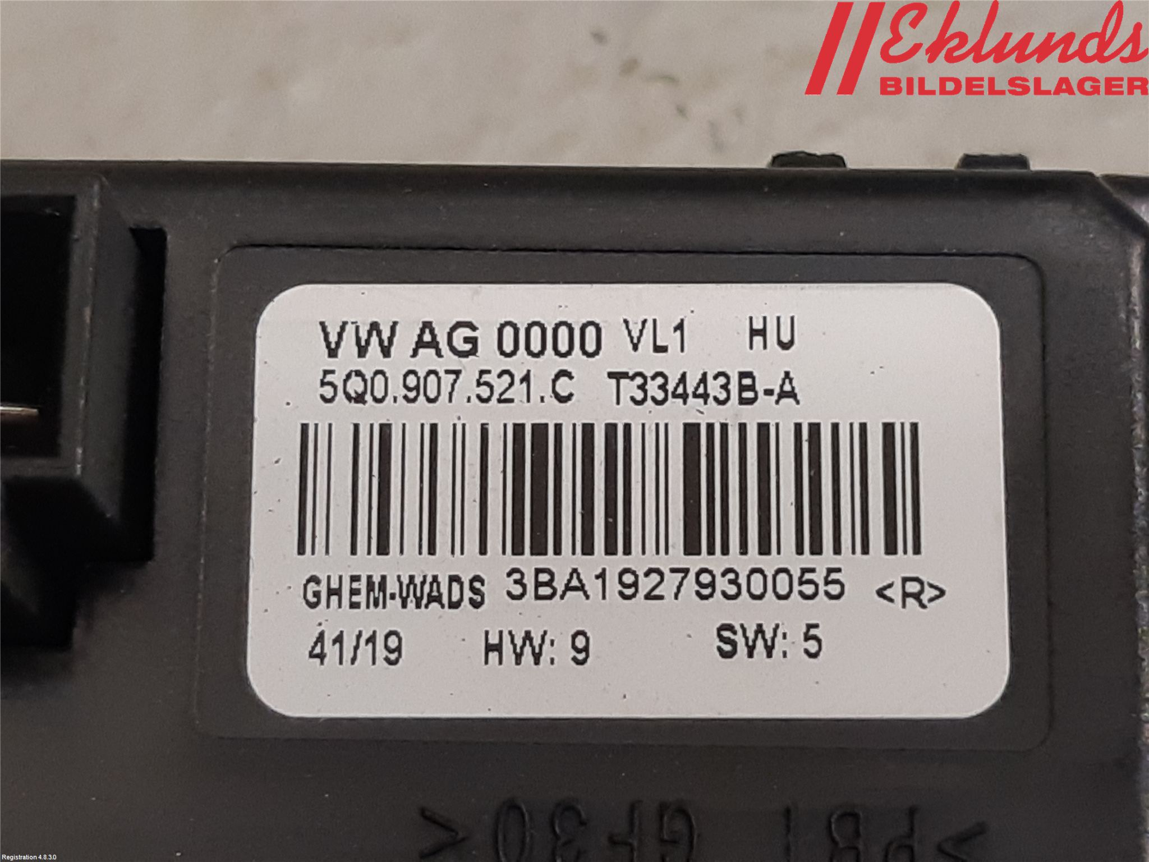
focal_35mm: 26
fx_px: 863
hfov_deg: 67.3
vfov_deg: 53.1
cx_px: 574
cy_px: 431
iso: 200
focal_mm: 3.93
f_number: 1.7
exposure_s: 1/60
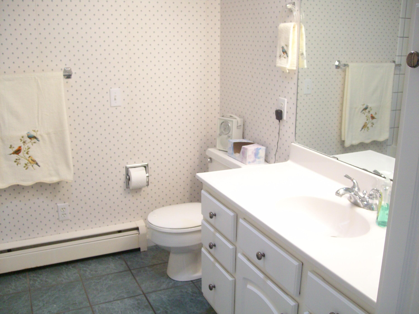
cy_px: 157
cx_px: 210
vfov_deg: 40.7
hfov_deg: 52.6
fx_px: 424
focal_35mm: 35
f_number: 2.8
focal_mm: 5.8
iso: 200
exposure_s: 1/40
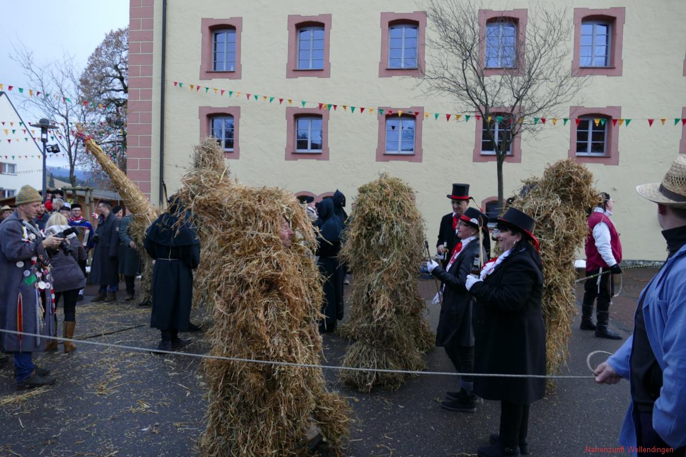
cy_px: 228
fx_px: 476
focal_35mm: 25
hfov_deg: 71.5
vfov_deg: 51.3
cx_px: 343
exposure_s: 1/60
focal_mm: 9.12
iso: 125
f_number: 2.8
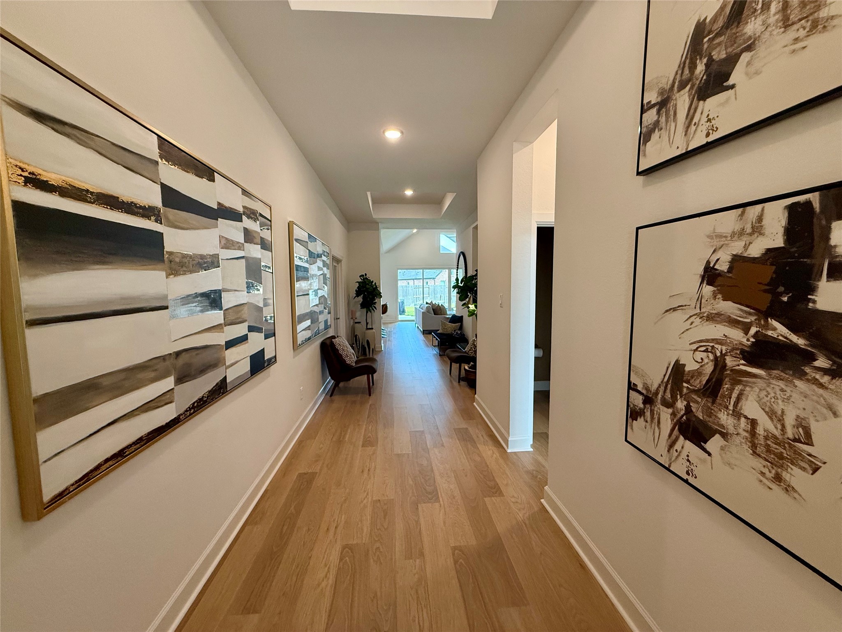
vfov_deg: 85.7
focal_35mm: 14
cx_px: 421
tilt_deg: -4.7
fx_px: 341
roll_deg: +0.0
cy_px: 316
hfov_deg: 102.1
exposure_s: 1/120
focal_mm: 2.22
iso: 250
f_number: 2.2
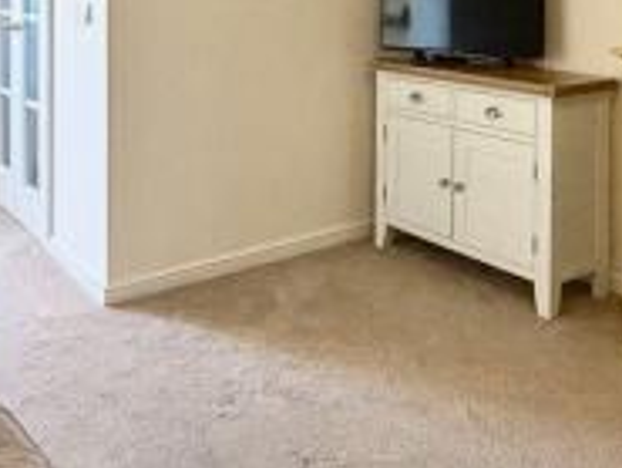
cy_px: -29
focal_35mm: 44
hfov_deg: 42.9
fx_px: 791
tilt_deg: -0.5
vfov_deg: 30.0
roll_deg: -0.3
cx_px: 304
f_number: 2.2
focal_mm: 2.22
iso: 200
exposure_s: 1/100
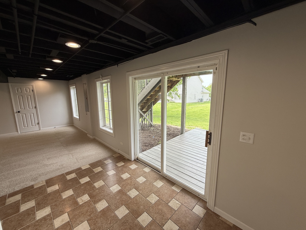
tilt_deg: -7.9
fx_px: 124
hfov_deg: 102.1
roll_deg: -0.7
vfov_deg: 85.7
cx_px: 153
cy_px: 115
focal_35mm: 14
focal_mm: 2.22
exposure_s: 1/188
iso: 50
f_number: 2.2
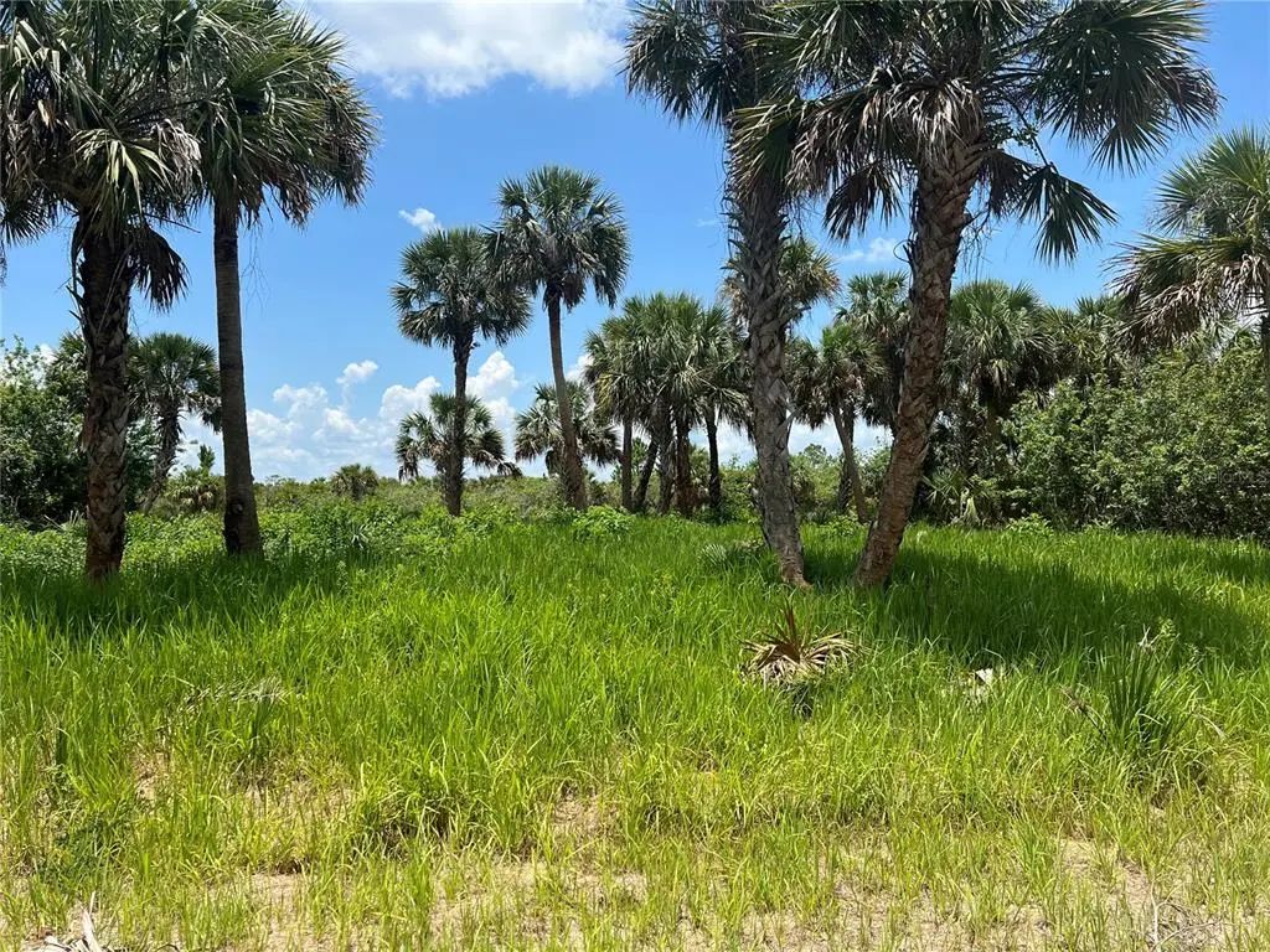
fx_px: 954
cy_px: 476
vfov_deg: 53.1
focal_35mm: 26
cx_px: 635
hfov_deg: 67.3
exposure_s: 1/3704
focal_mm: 5.7
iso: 50
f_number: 1.5
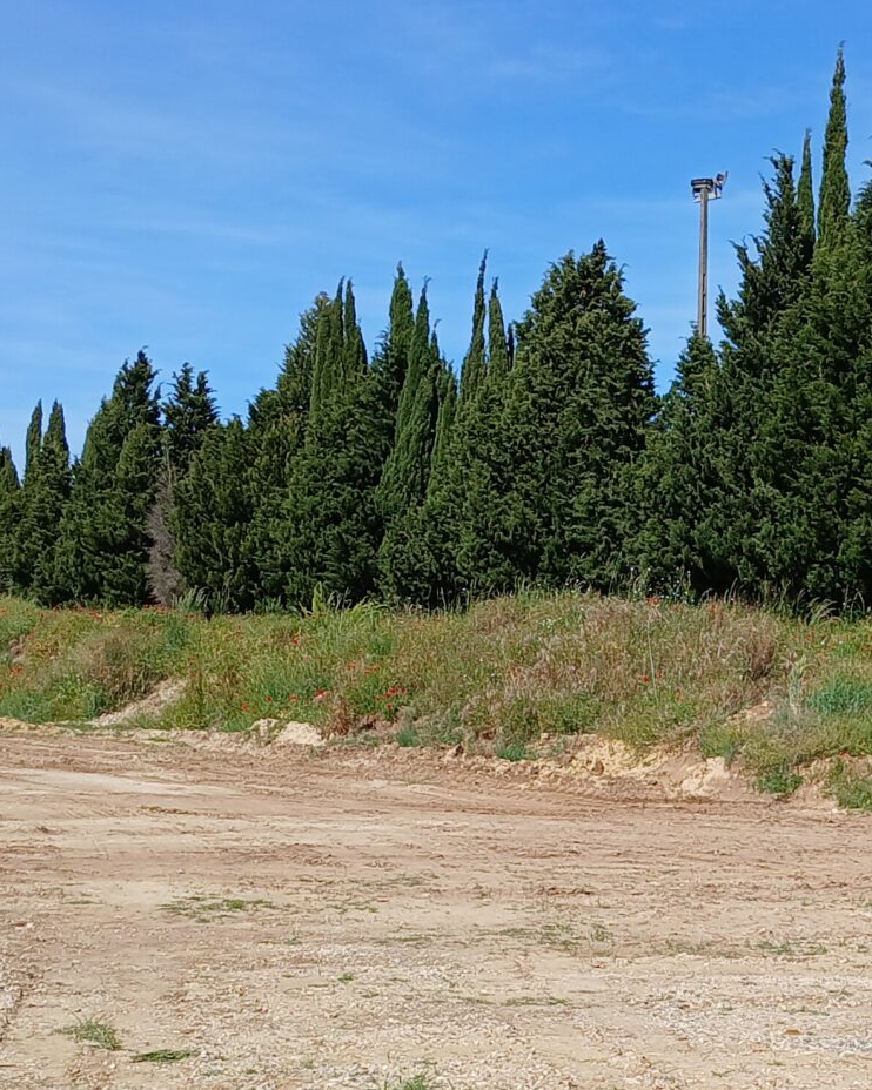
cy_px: 922
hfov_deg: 21.2
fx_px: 2259
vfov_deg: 26.5
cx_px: 834
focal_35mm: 70
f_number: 1.8
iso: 20
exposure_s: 1/703
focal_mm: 3.98
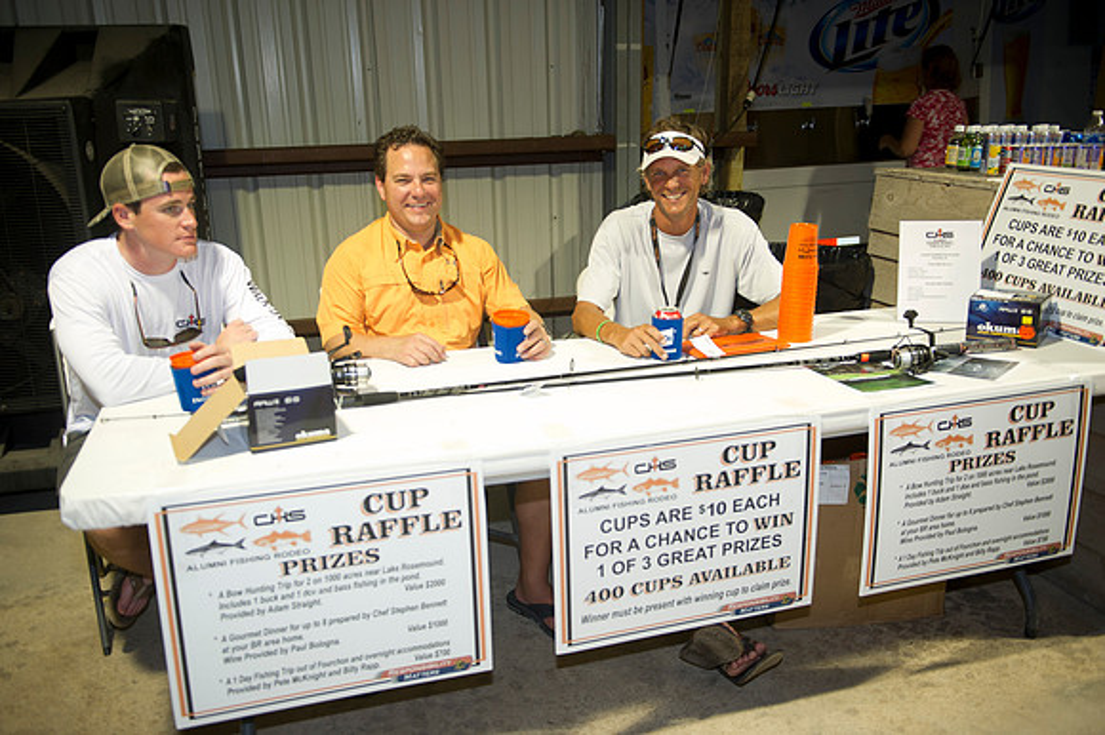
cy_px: 368
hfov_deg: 58.7
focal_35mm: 32
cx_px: 552
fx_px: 982
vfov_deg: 41.1
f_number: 2.8
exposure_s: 1/80
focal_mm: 32
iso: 320
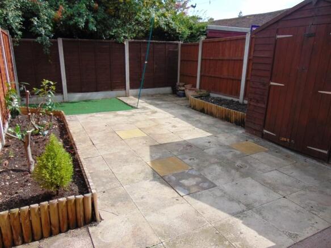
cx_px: 166
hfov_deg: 69.4
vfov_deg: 54.9
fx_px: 239
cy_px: 124
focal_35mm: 25
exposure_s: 1/1000
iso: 80
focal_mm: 4.5
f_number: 3
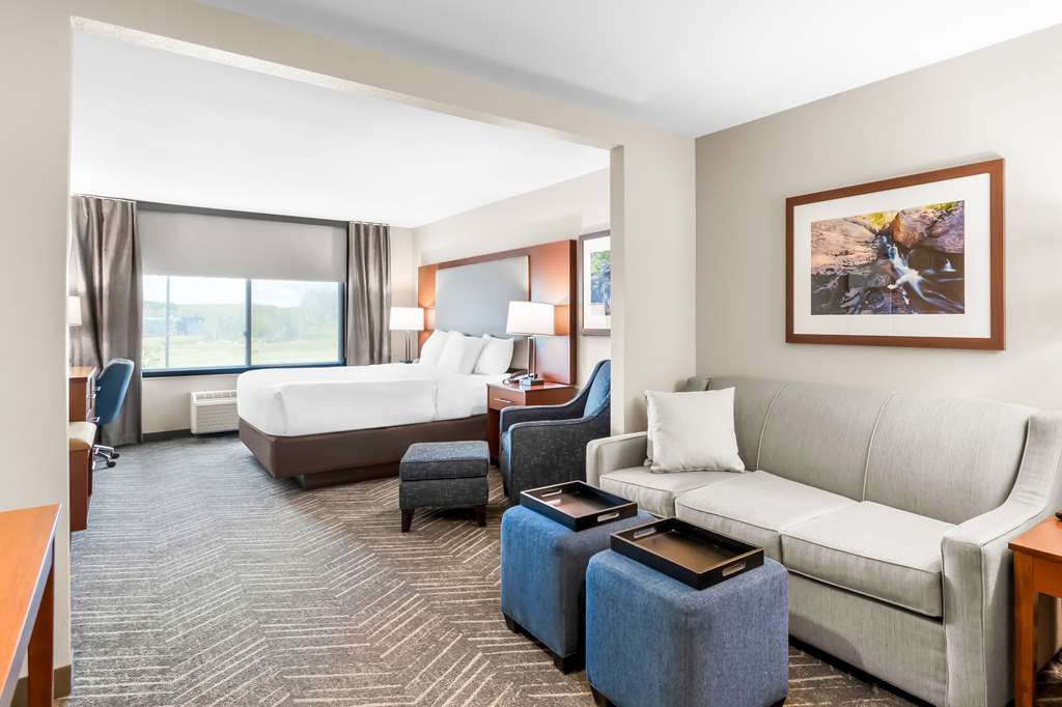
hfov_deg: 92.5
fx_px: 509
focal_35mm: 17
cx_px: 531
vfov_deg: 69.6
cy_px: 354
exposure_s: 1/5
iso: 500
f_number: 8
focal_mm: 11.5
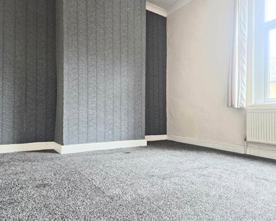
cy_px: 109
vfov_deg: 56.8
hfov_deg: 68.0
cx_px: 151
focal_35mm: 25
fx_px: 204
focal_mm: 5.4
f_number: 1.8
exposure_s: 1/100
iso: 200
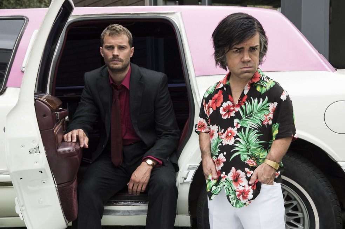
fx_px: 556
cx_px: 172
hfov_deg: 34.5
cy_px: 114
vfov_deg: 23.4
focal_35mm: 58
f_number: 8
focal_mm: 58
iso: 400
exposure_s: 1/250
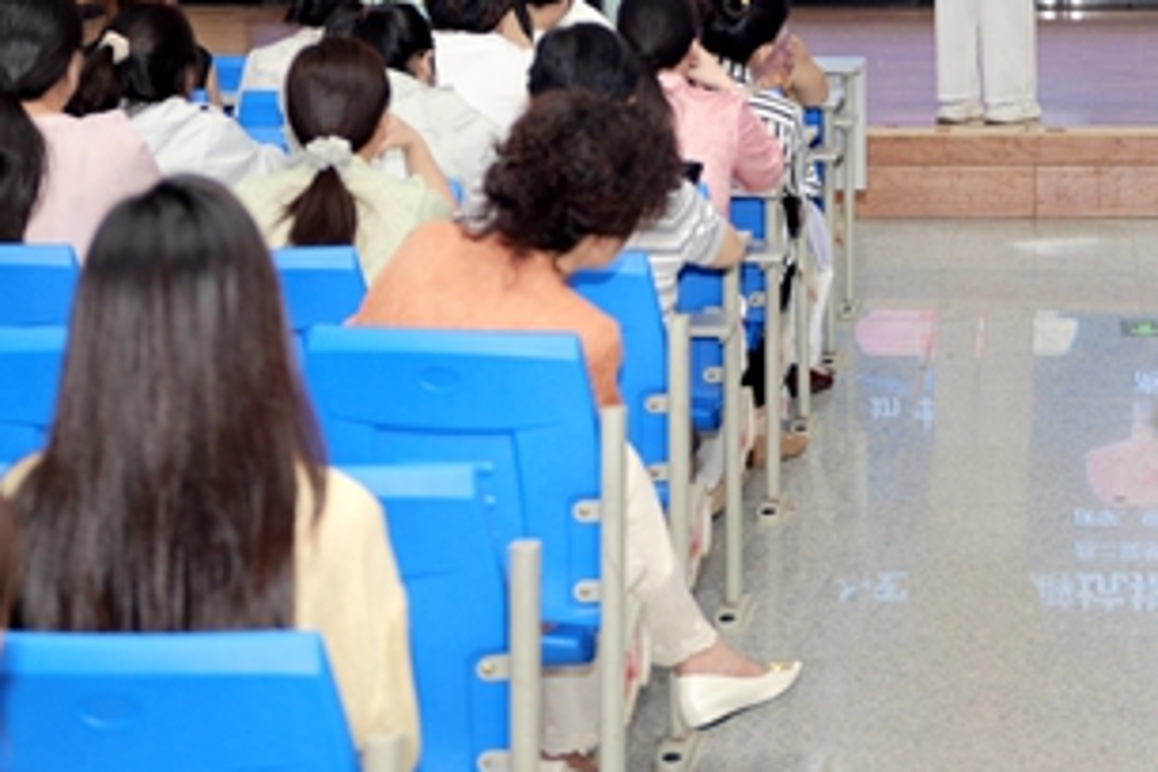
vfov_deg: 13.1
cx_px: 1079
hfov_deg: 19.6
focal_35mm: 102
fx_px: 3281
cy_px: -153
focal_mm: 39
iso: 500
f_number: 2.8
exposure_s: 1/200
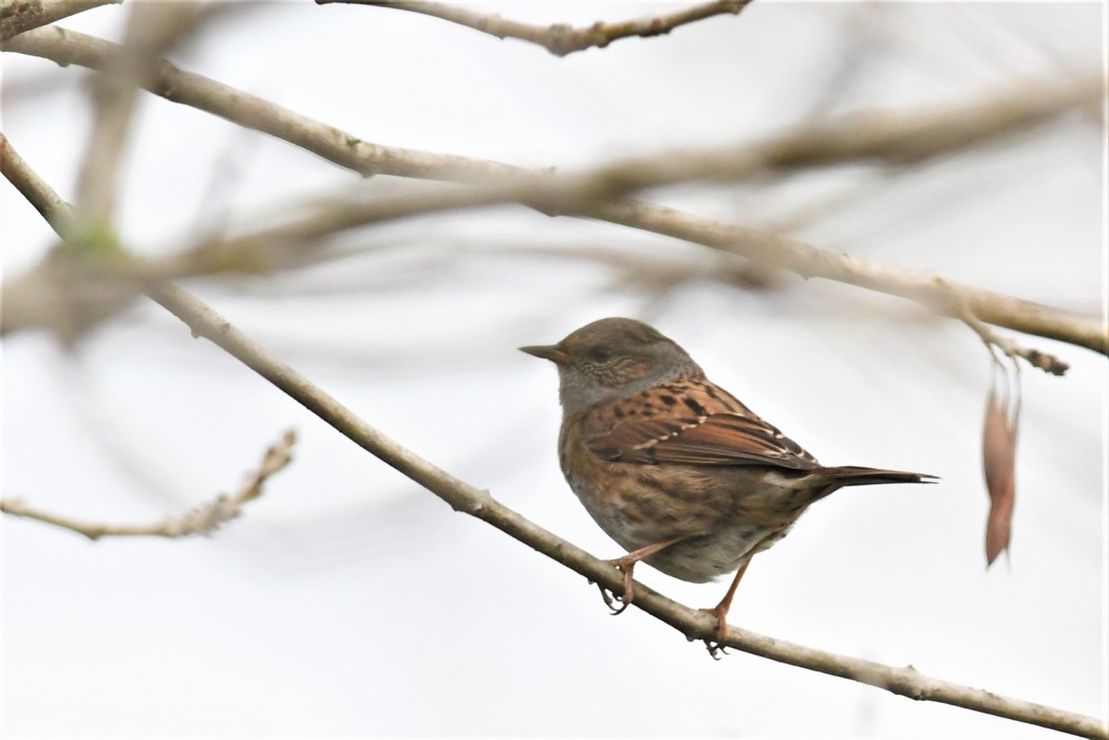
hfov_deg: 3.3
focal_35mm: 630
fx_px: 19406
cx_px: 554
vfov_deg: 2.2
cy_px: 370
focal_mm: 420
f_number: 7.1
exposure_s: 1/640
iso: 1000
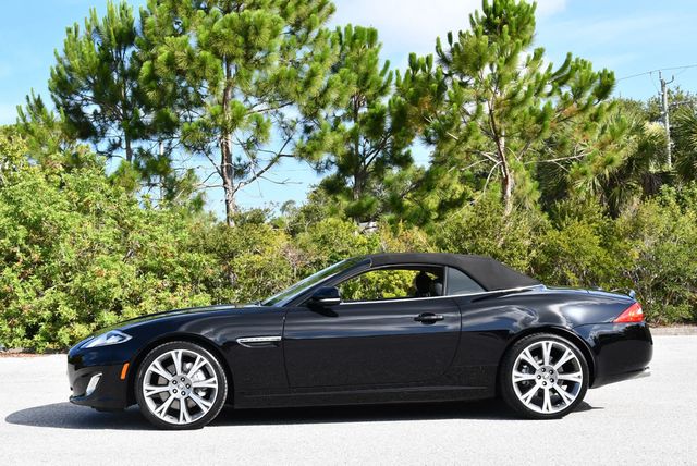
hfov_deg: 38.2
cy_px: 233
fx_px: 1008
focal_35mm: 52
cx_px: 348
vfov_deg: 26.0
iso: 200
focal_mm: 26
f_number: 7.1
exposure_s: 1/250
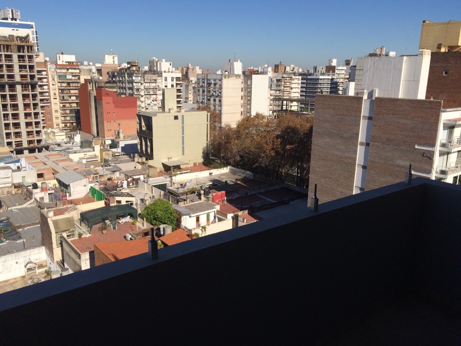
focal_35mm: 29
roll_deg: -1.9
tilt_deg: -14.3
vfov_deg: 48.2
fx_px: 386
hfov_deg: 61.7
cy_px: 173
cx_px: 230
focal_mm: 4.15
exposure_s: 1/3425
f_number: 2.2
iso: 32
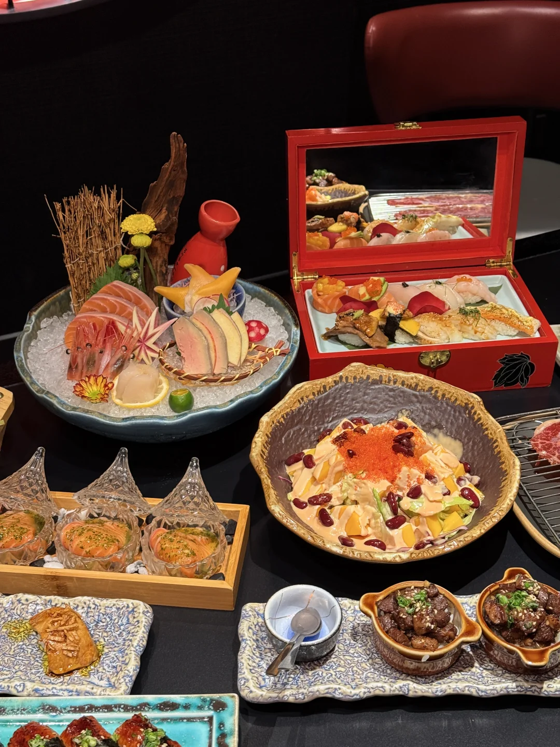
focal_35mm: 48
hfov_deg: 30.3
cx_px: 280
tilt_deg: -35.9
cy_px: 374
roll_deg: +0.4
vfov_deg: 39.7
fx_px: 1035
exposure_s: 1/50
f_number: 1.78
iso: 100
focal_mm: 6.76
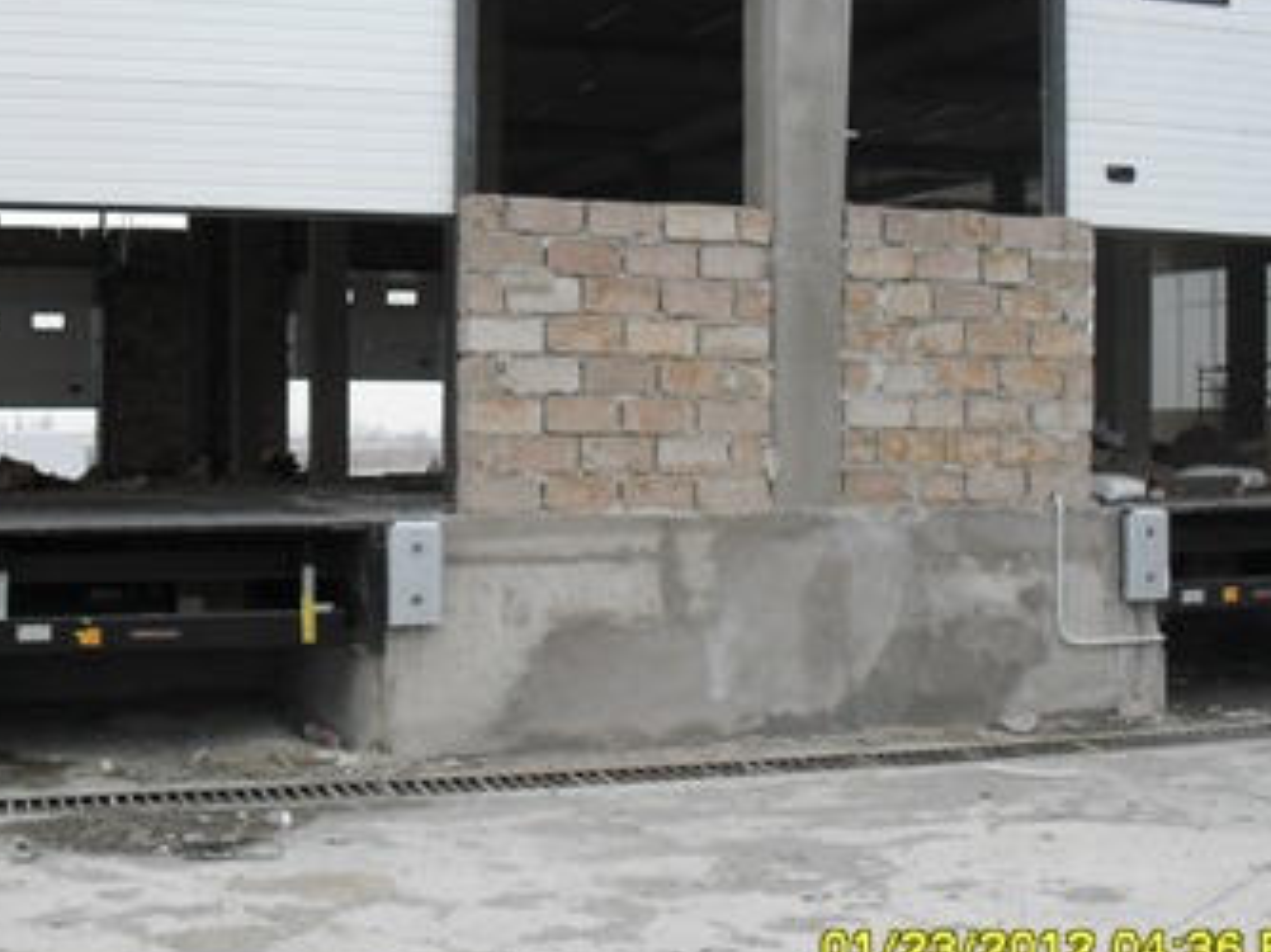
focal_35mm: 51
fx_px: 1871
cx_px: 548
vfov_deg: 28.5
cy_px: 430
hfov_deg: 37.4
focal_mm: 6.3
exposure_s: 1/125
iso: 80
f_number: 2.8
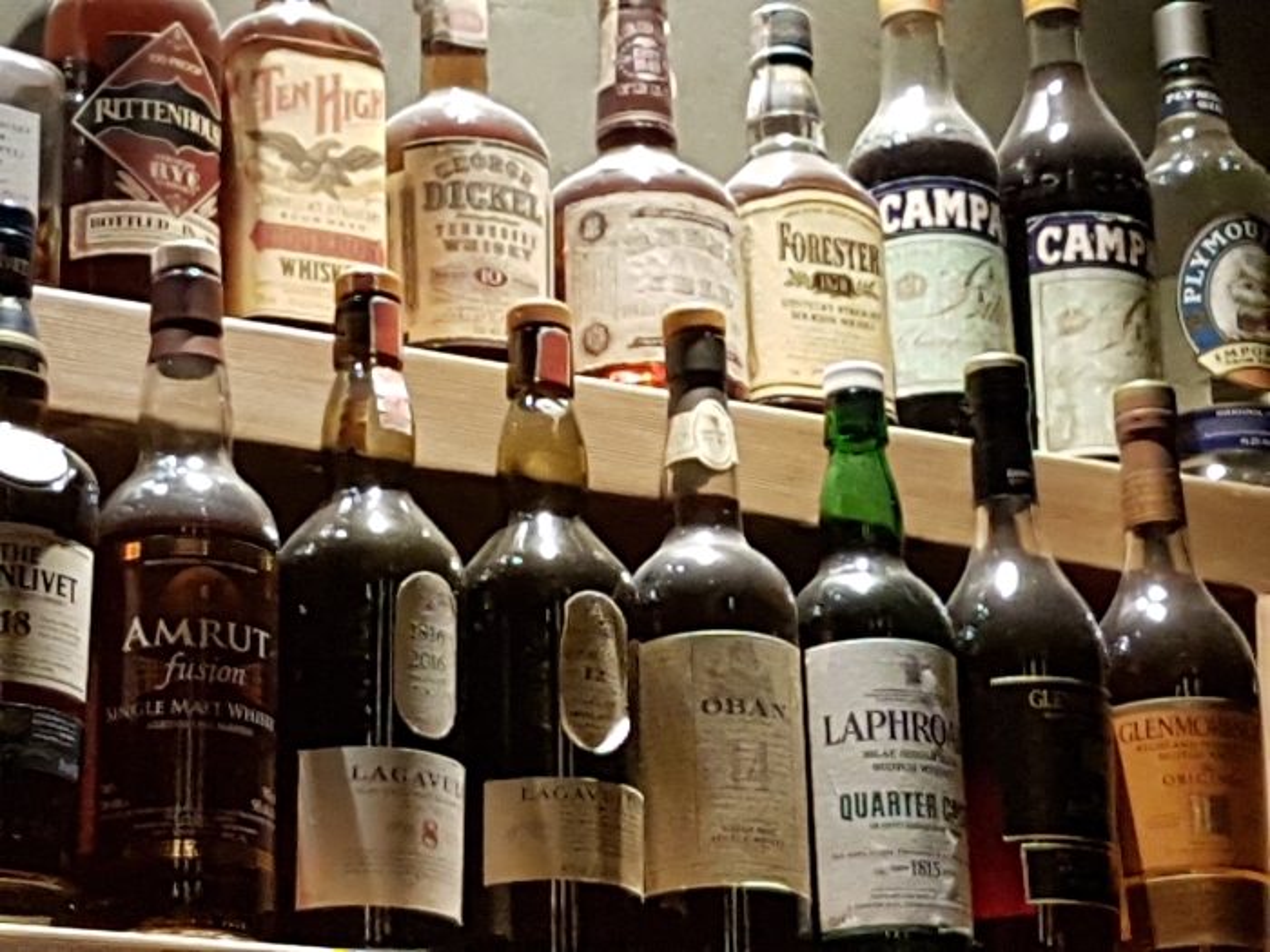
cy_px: 476
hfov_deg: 67.3
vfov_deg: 53.1
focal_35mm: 26
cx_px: 635
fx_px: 954
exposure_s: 1/20
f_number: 1.7
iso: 250
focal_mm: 4.2
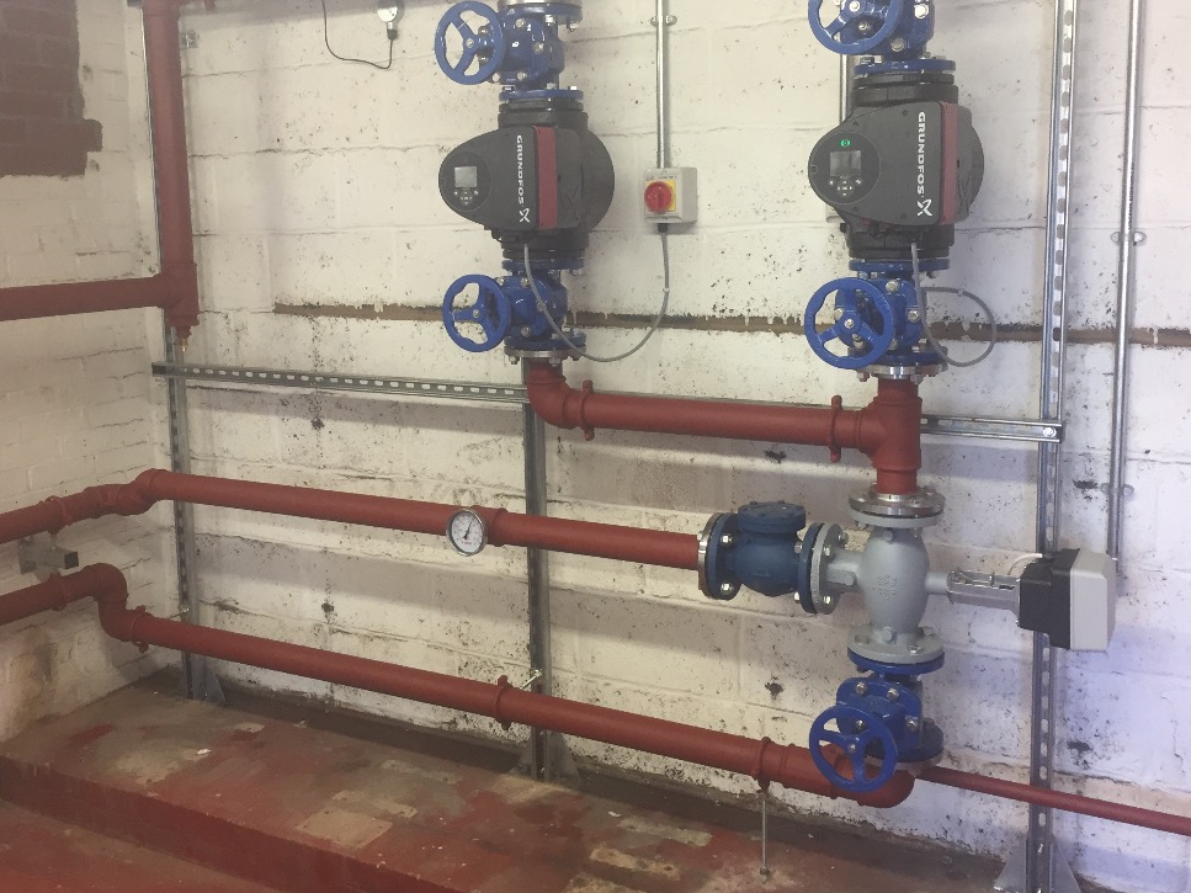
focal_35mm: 36
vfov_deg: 39.5
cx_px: 569
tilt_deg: -7.9
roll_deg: +0.7
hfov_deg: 51.3
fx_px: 1238
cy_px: 377
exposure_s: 1/33
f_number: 2.2
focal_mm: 4.15
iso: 50
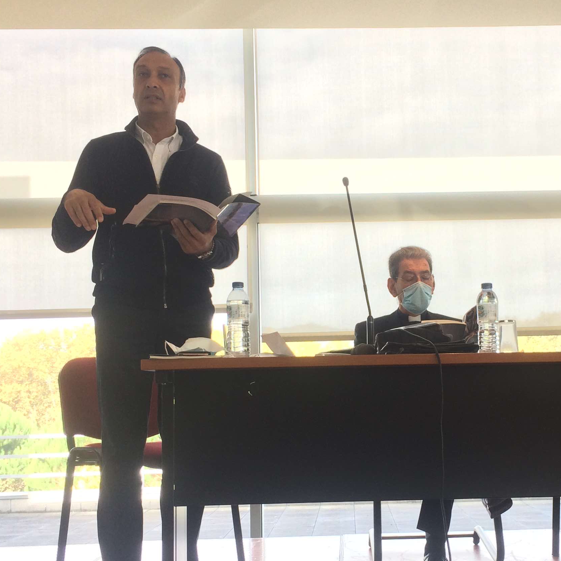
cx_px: 388
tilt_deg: +4.1
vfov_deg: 33.9
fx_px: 917
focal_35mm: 50
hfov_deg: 33.6
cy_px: 334
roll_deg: +2.7
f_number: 2.2
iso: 40
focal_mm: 4.15
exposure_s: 1/100
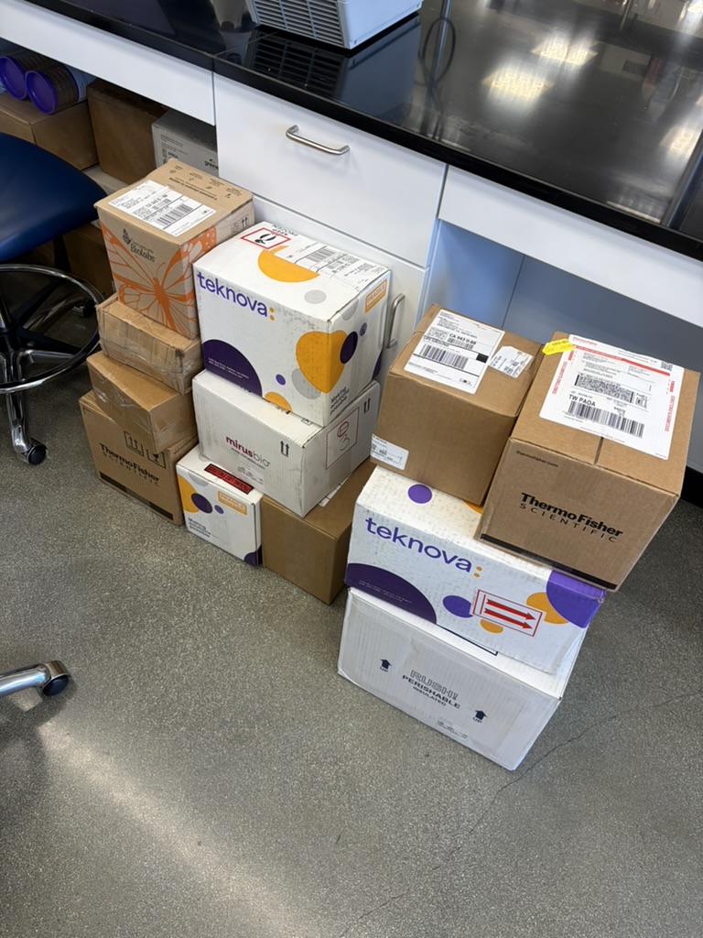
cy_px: 469
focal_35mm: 26
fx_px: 704
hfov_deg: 53.1
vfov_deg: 67.3
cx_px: 352
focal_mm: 5.96
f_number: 1.6
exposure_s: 1/120
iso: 64
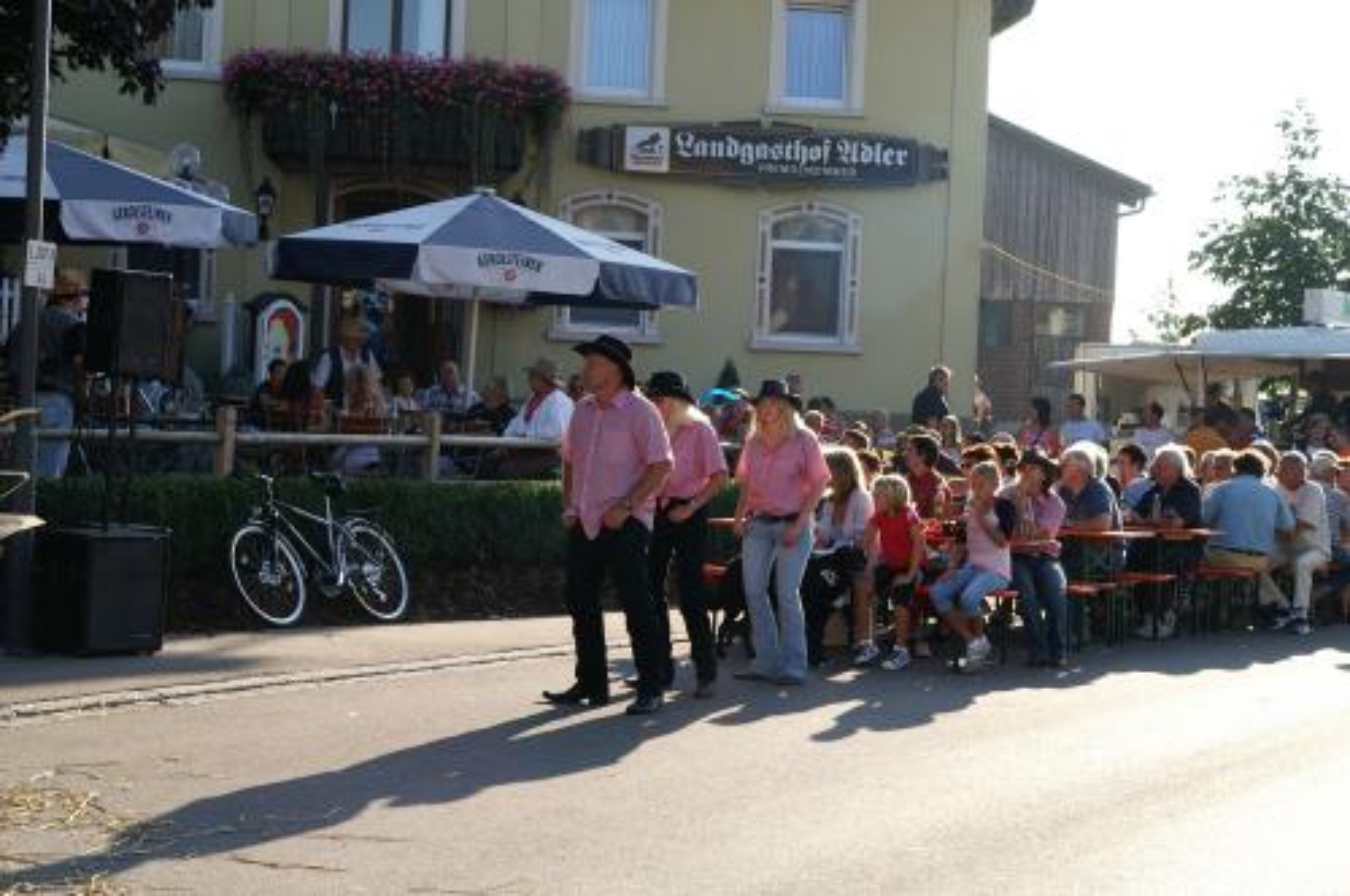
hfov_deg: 27.0
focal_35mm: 75
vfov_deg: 18.1
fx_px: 2809
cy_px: 448
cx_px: 675
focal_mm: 50
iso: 100
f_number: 9.5
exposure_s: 1/90
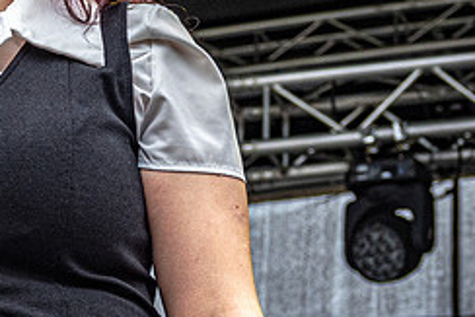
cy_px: 93
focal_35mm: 208
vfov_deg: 6.6
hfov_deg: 9.8
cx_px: 10
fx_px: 2746
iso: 800
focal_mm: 38
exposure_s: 1/800
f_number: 5
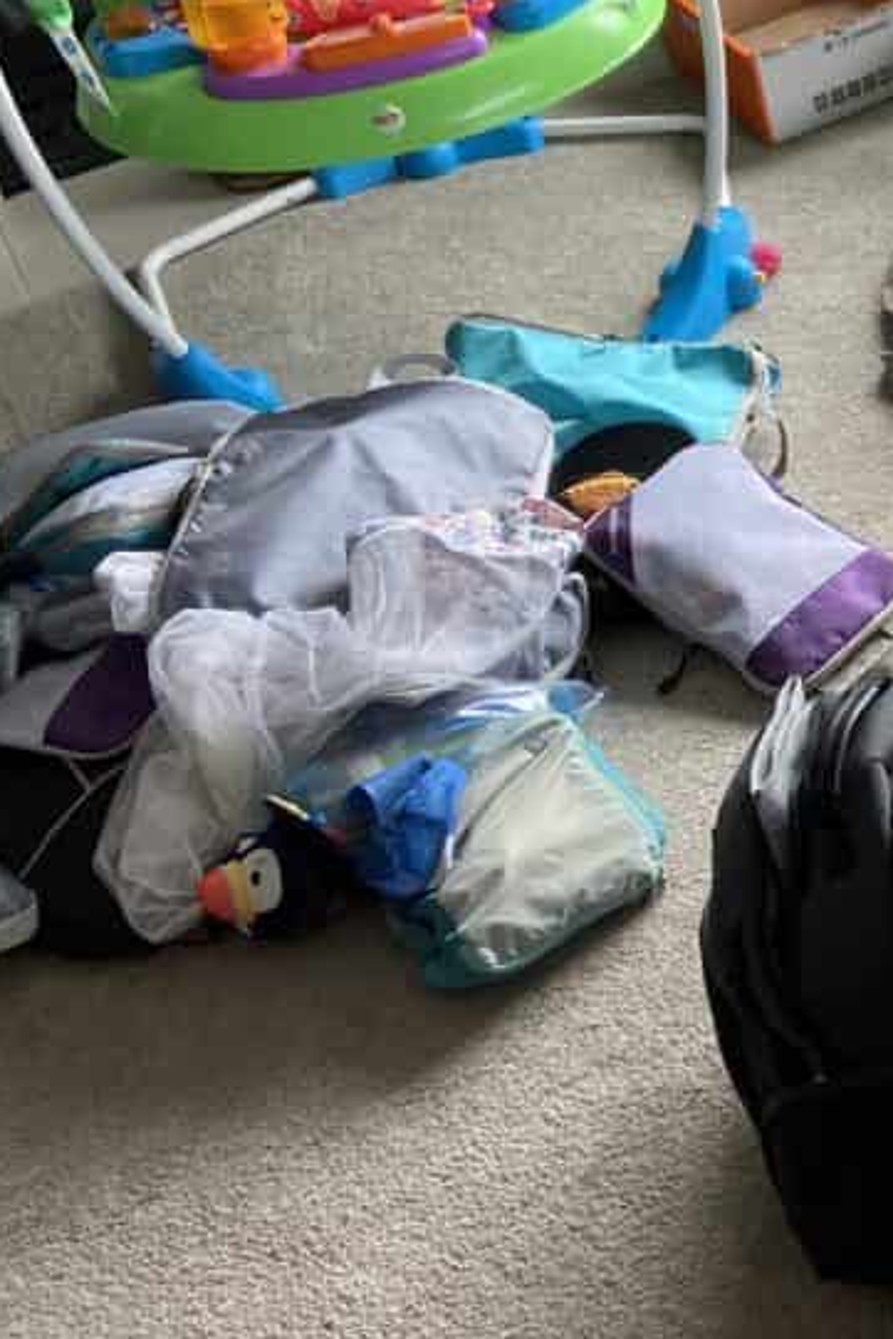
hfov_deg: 20.7
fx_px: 2231
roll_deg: +5.6
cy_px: 398
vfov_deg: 33.0
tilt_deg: -37.5
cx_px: 1158
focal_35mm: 60
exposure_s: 1/100
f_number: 1.8
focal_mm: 4.25
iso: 125
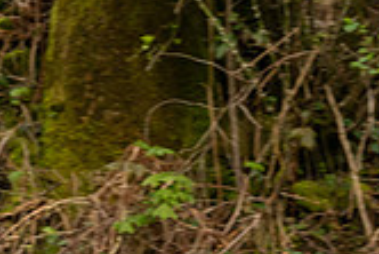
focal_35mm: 174
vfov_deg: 7.9
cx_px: -248
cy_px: 121
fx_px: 1833
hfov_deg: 11.2
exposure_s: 1/800
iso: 640
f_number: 4
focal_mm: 33
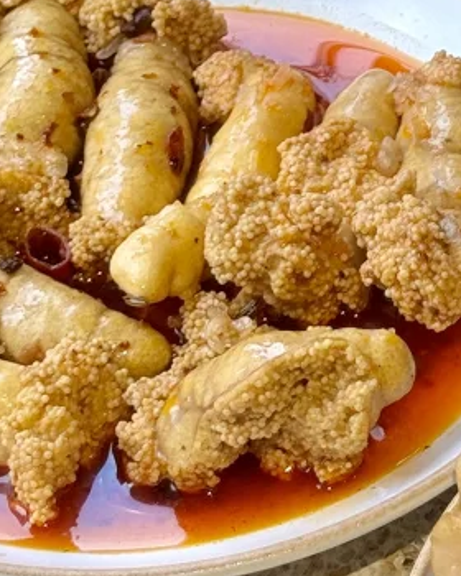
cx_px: 626
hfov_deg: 7.9
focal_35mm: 193
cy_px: -79
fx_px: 3292
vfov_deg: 9.9
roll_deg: +0.9
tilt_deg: -38.8
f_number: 1.78
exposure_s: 1/318
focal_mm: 6.76
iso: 64
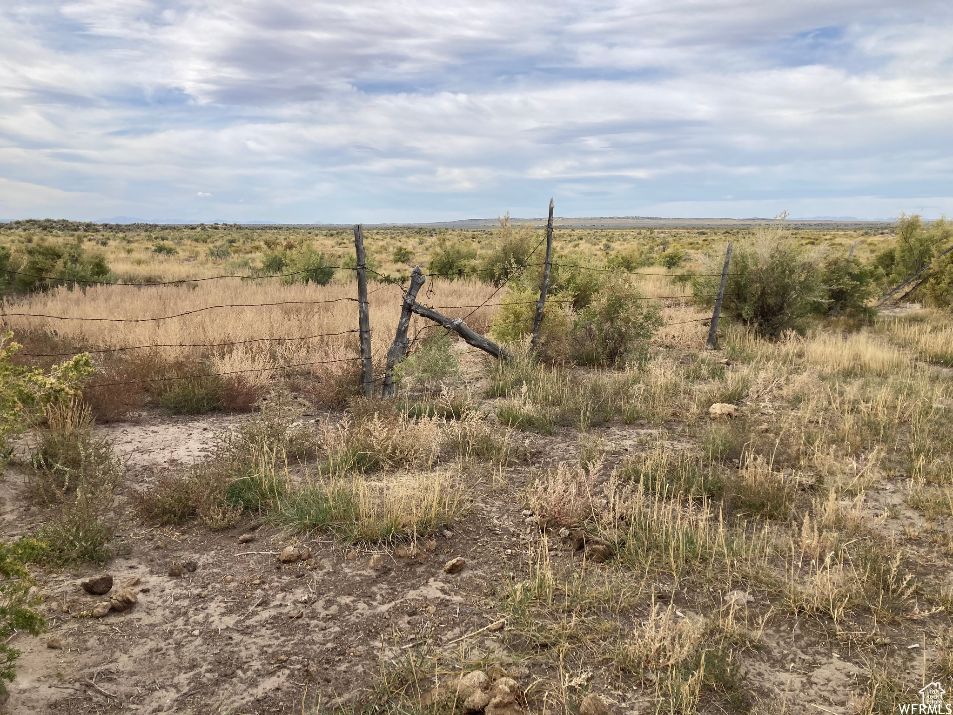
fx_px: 771
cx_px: 476
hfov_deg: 63.4
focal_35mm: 28
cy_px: 358
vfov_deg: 49.7
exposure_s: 1/2024
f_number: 1.8
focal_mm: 3.99
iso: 20
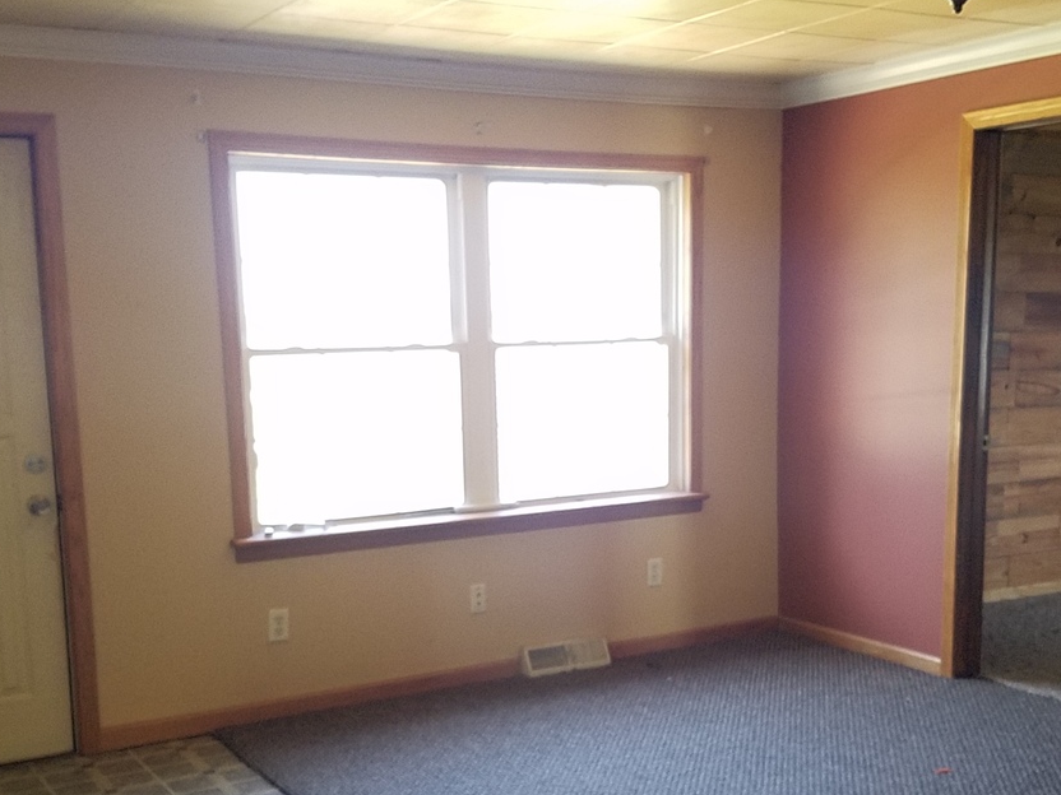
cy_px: 469
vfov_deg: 32.1
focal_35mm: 45
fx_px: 1379
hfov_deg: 42.0
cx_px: 573
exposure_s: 1/30
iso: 160
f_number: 1.7
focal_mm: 4.2
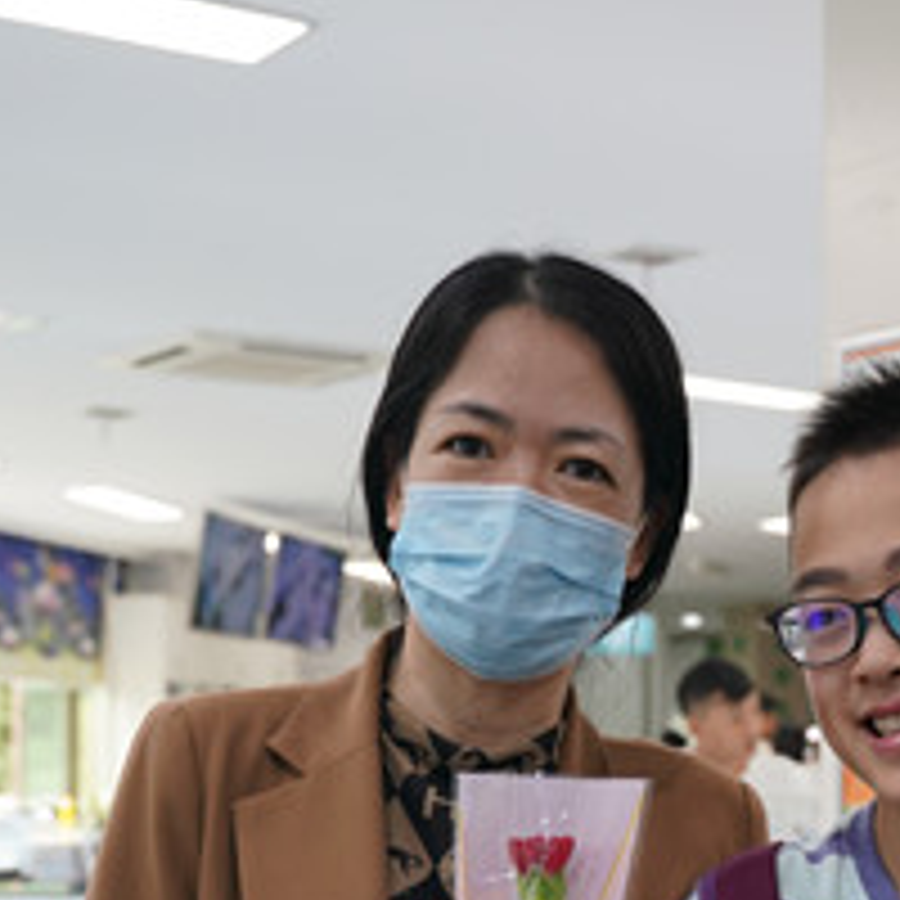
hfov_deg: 21.5
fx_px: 2324
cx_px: 788
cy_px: 855
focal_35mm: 79
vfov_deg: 21.3
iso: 640
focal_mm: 31
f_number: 4
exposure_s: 1/80
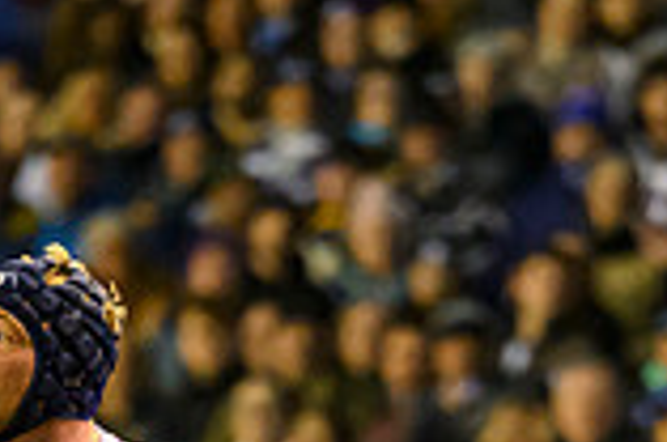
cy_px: 1168
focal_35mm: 1195
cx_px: 95
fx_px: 22096
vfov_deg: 1.1
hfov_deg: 1.7
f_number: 2.8
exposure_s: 1/1000
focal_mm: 200
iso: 5000
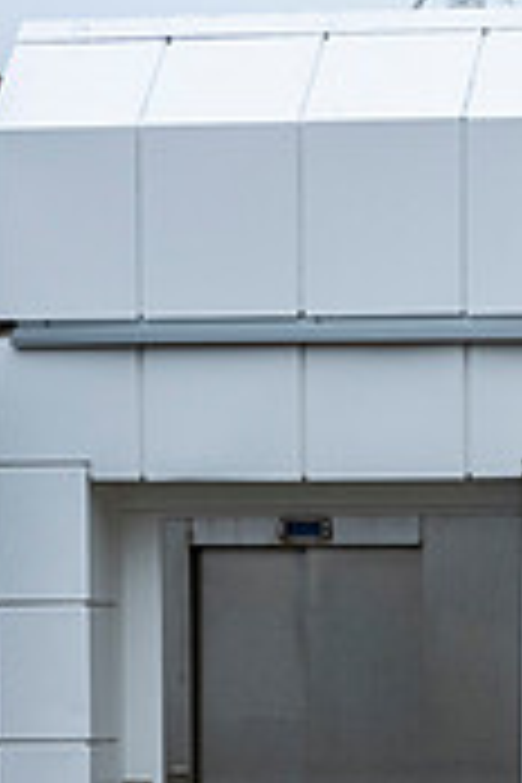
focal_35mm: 140
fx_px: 3045
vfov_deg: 14.3
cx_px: 554
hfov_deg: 9.7
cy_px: 882
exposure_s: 1/950
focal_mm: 35.8
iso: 800
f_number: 4.5
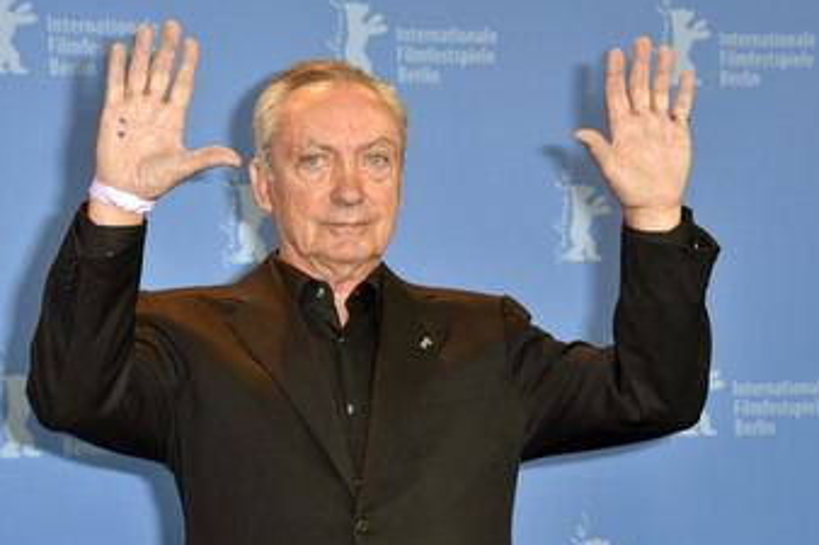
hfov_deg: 17.1
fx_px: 2729
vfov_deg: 11.4
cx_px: 314
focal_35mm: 120
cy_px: 356
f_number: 5.6
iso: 640
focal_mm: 90
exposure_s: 1/125
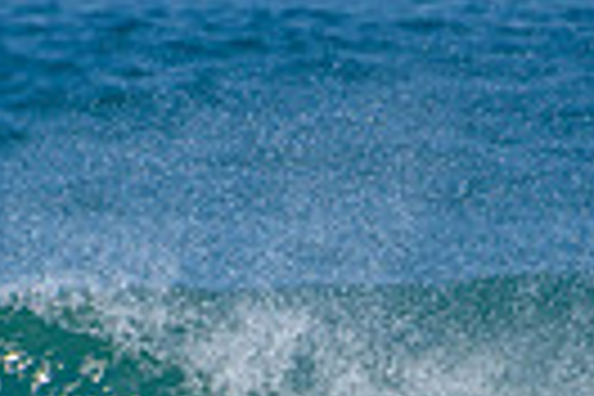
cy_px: 610
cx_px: 180
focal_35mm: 2200
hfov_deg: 0.9
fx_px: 36297
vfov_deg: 0.6
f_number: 5.6
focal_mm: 500
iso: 160
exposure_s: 1/2000
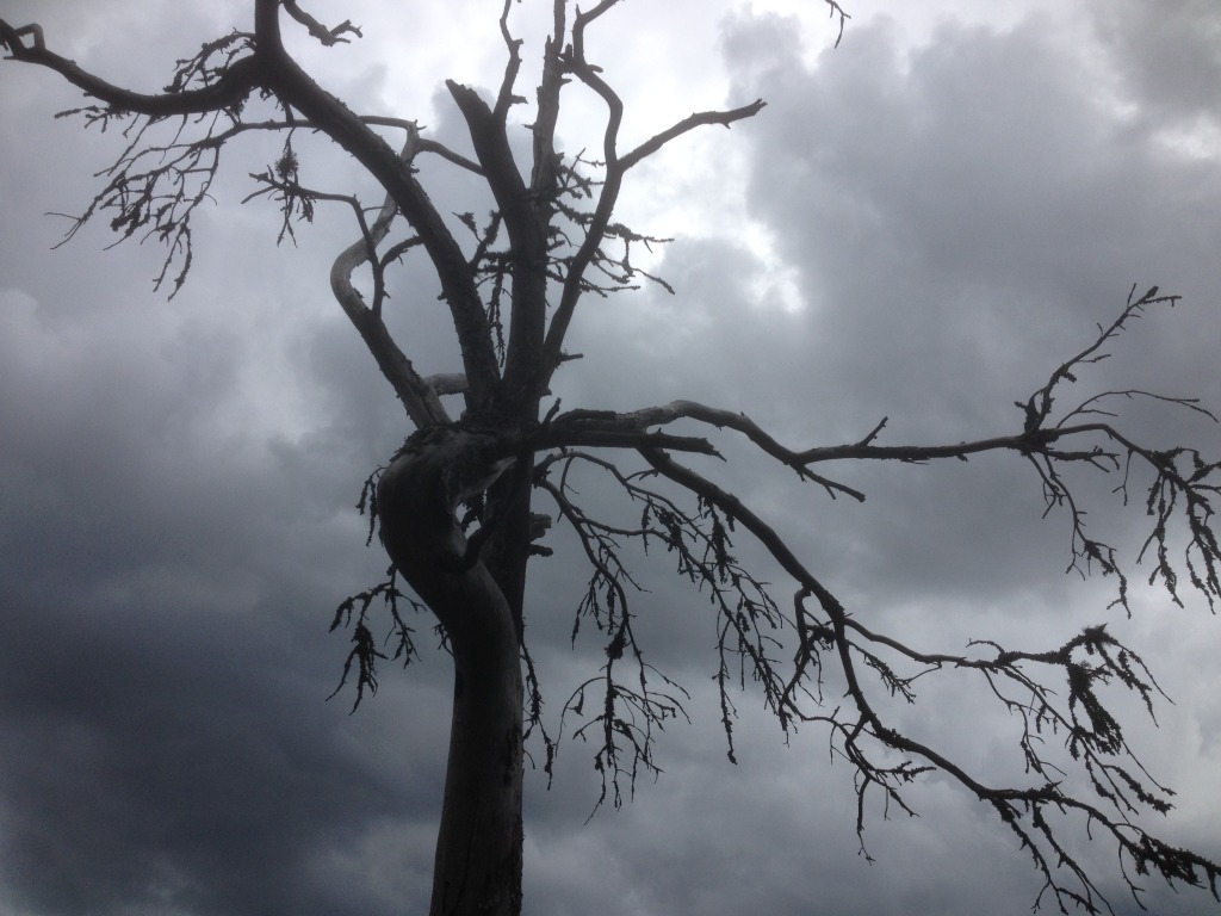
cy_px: 458
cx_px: 610
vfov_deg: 40.7
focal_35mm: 35
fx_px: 1235
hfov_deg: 52.6
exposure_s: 1/2762
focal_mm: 4.28
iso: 50
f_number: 2.4
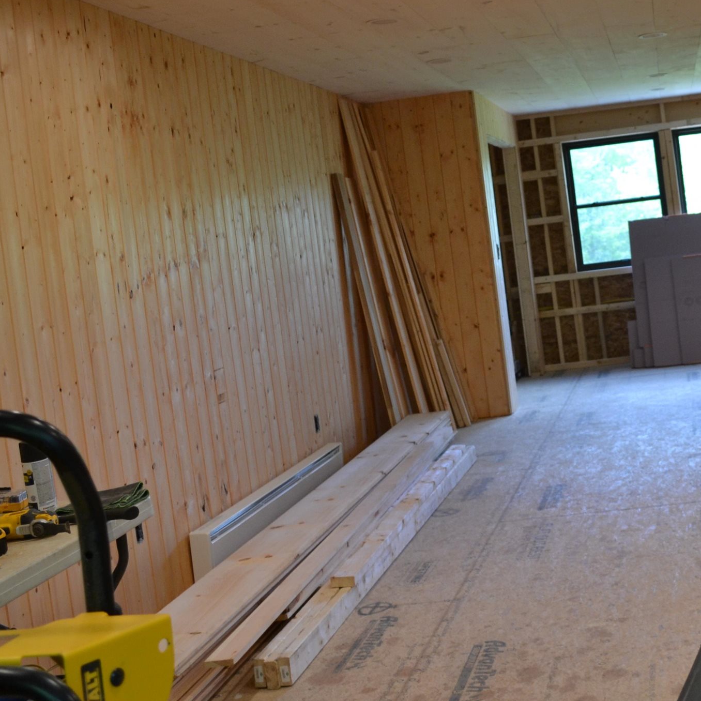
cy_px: 235
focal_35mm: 52
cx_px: 603
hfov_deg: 31.5
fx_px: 1191
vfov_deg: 32.5
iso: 400
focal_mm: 18
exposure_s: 1/80
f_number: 4.5
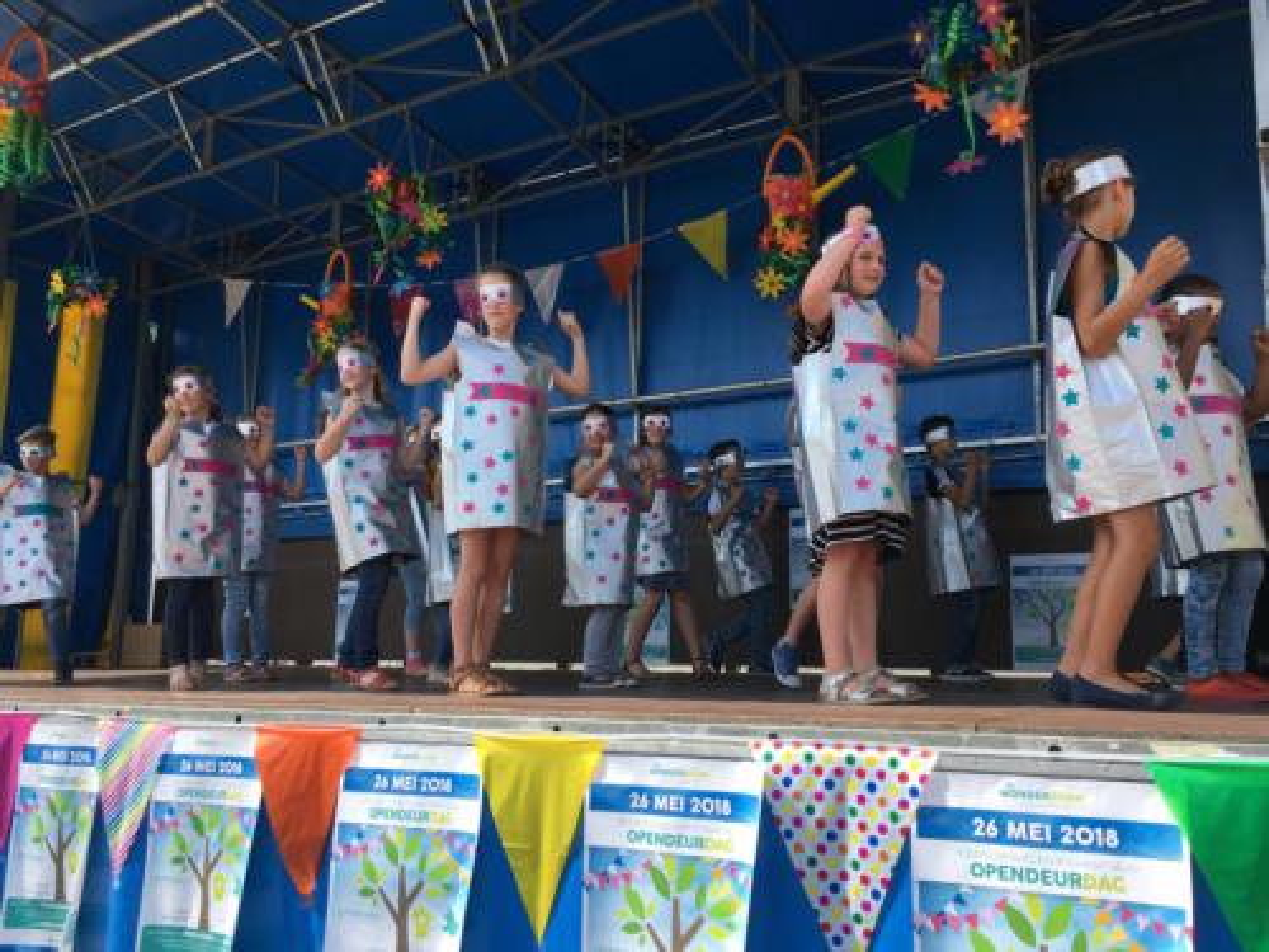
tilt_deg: +6.3
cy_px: 476
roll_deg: +0.4
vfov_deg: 48.2
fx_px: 1063
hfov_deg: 61.7
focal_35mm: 29
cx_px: 634
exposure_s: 1/818
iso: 25
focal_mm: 4.15
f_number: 2.2
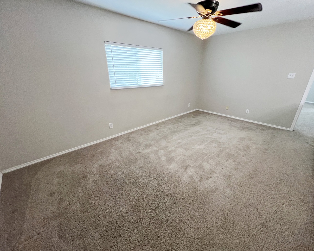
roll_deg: -0.6
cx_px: 163
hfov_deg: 100.7
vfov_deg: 88.0
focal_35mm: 14
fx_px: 130
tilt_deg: -23.6
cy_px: 129
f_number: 1.8
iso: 200
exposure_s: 1/60
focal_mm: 1.57
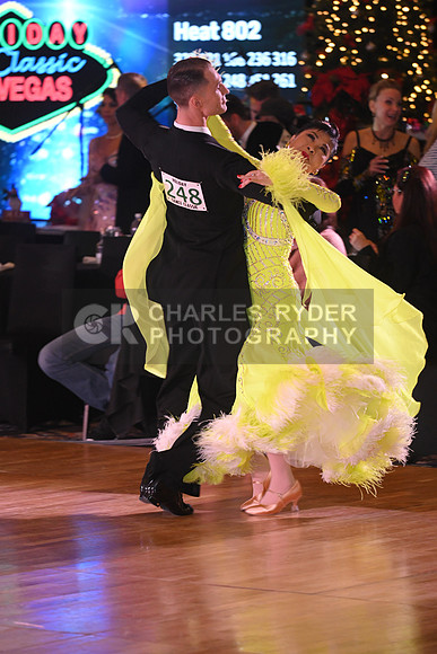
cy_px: 327
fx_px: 3639
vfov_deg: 10.3
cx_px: 218
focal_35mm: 200
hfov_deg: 6.9
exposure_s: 1/200
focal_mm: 200
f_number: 4.5
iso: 2000
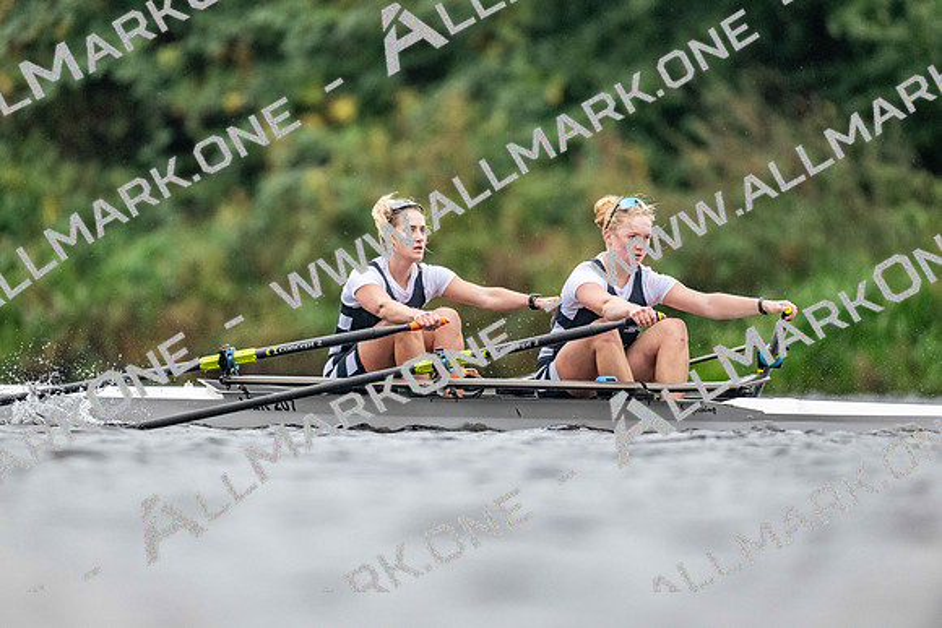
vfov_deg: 2.3
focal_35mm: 600
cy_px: 314
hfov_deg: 3.4
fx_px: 15703
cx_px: 471
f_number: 4
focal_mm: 600
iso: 4500
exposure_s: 1/2500
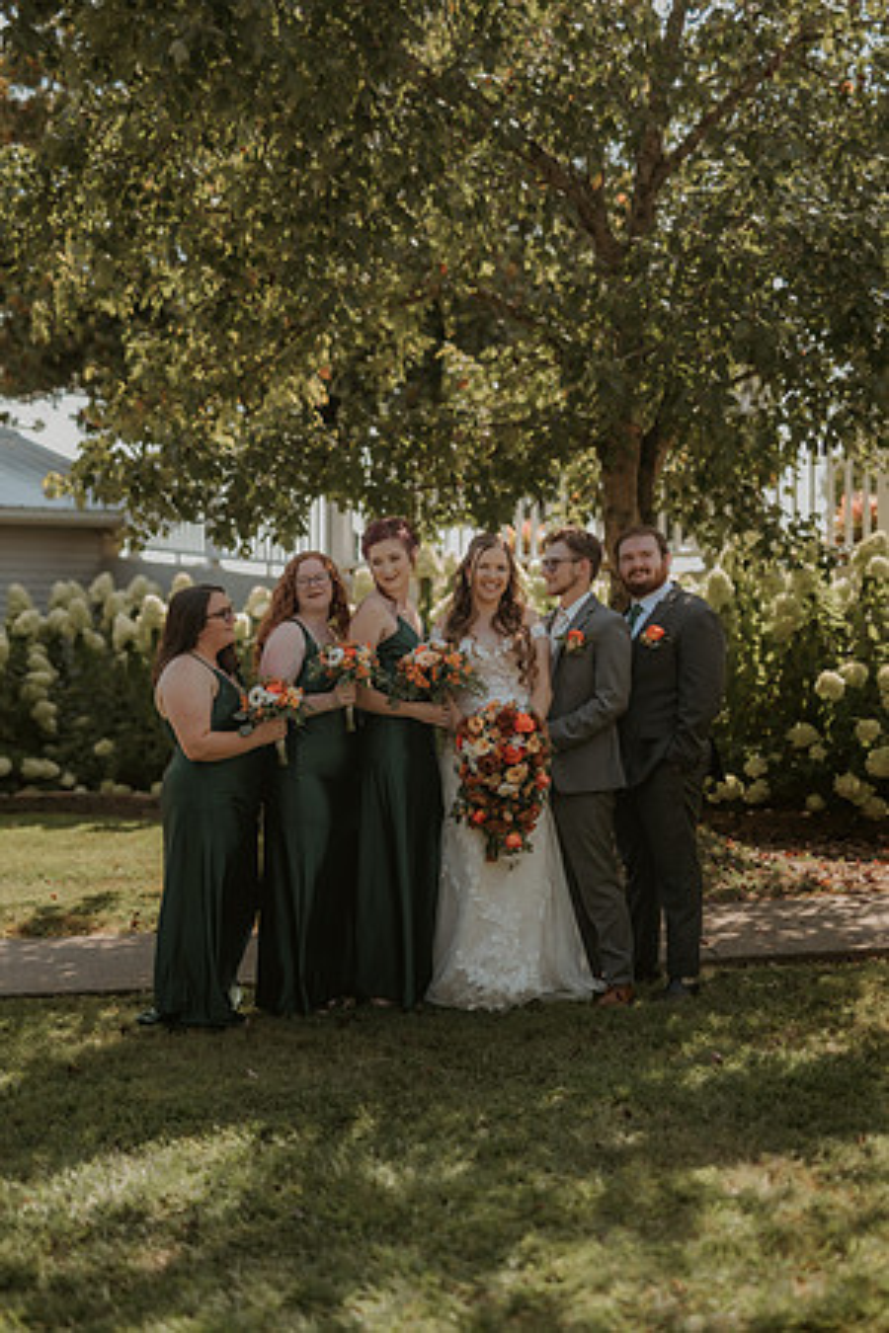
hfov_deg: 27.0
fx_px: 1852
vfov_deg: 39.6
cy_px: 666
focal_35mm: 50
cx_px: 444
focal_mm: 50
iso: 640
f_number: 1.8
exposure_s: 1/6400
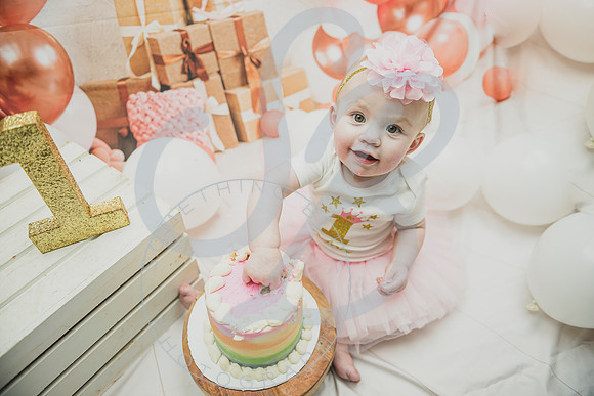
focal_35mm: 24
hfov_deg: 73.7
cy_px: 198
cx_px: 297
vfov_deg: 53.2
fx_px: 396
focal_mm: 24
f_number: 2.8
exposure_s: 1/125
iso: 200
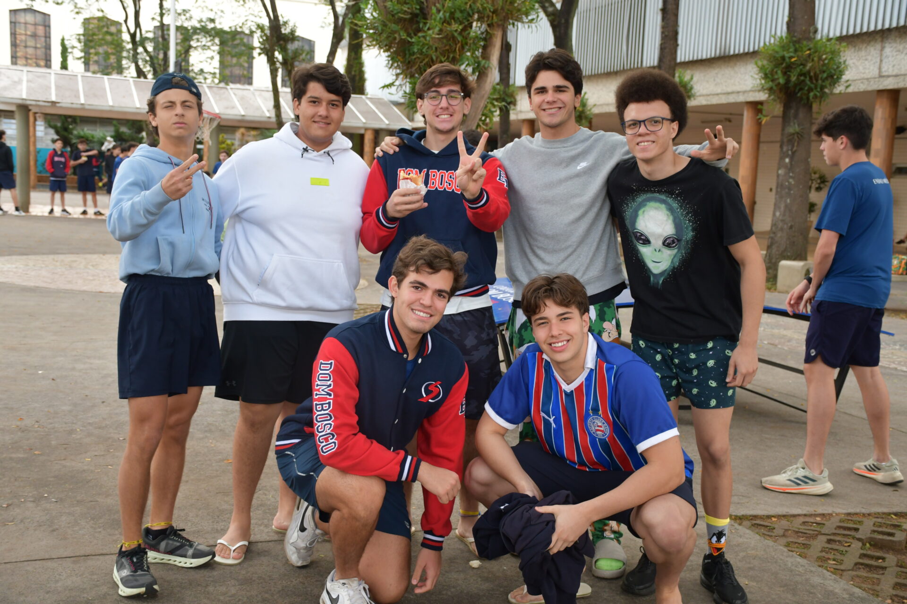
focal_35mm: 45
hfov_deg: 43.6
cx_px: 454
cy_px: 302
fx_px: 1134
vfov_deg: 29.9
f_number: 4
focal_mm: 30
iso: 720
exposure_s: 1/250
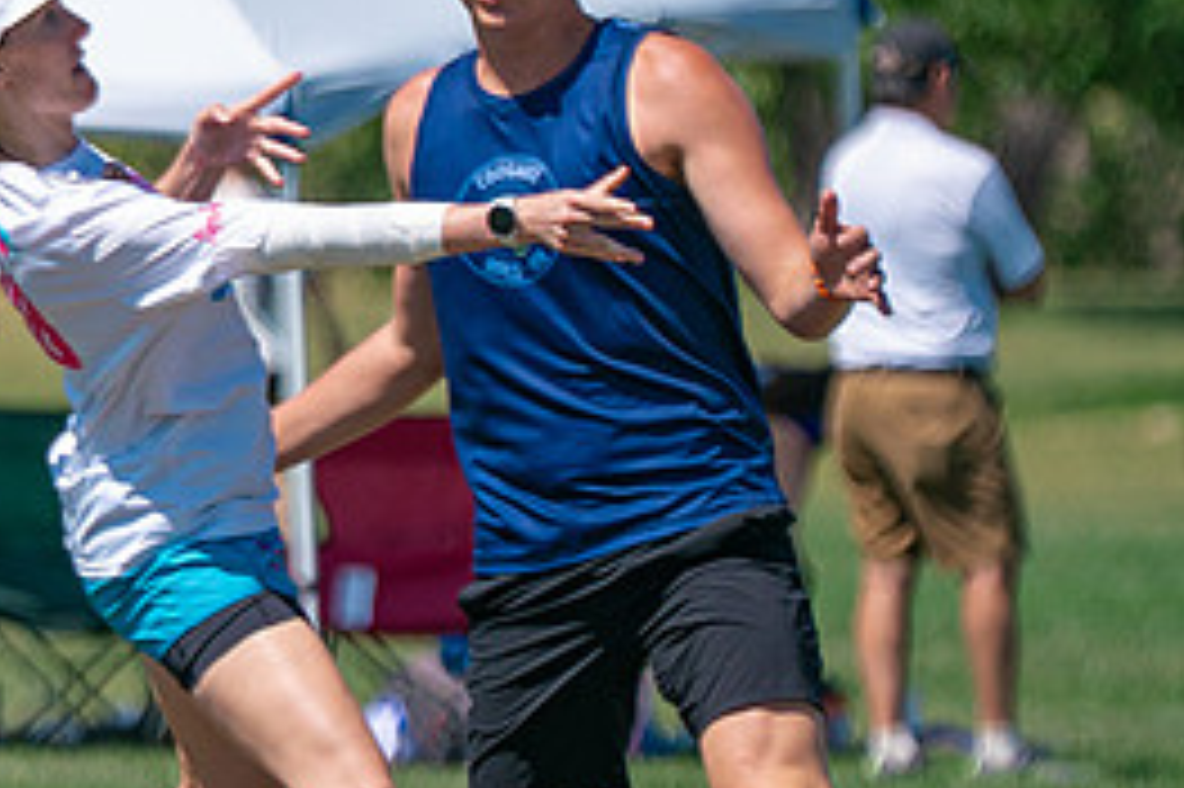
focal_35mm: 765
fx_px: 25143
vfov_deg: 1.8
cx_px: 72
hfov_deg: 2.7
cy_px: 424
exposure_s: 1/5000
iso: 250
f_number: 2.8
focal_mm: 200
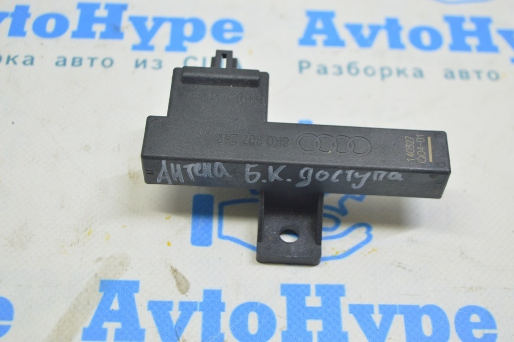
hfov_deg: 35.1
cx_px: 257
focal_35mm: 57
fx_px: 813
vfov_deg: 23.7
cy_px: 171
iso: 400
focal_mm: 38
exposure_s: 1/20
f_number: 5.6
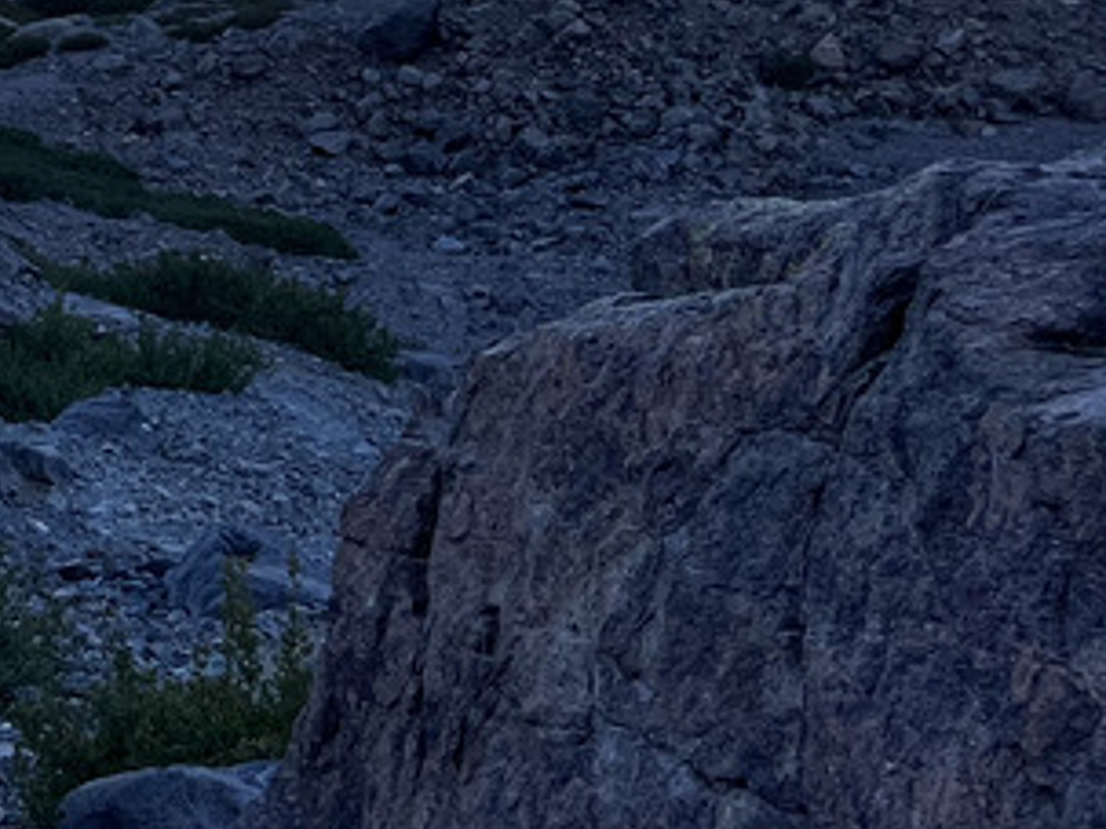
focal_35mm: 103
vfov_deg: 13.4
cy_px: -493
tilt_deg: -12.6
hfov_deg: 17.6
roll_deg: +1.3
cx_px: -416
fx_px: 3290
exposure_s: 1/3356
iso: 50
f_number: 1.5
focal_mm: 5.7
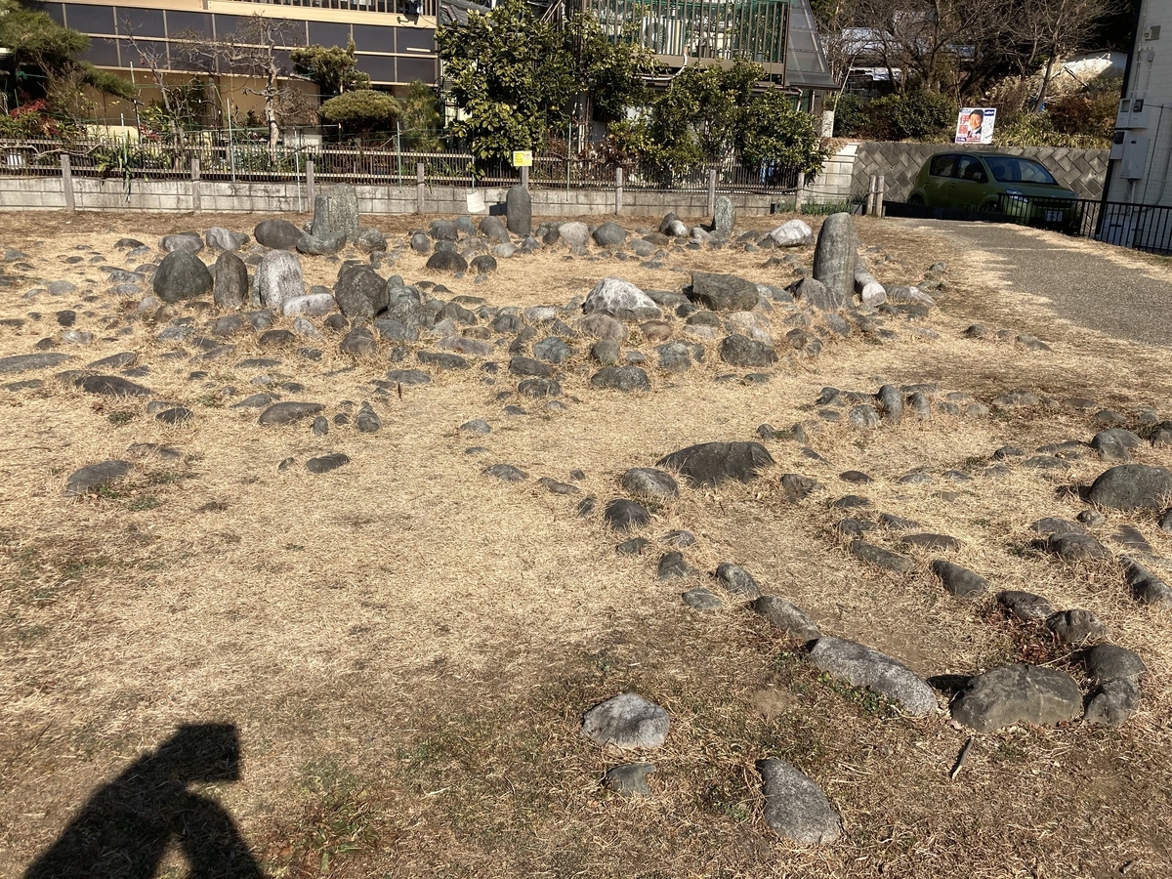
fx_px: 948
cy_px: 440
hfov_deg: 63.4
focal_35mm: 28
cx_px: 586
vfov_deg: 49.7
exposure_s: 1/2315
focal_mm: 3.99
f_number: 1.8
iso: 20
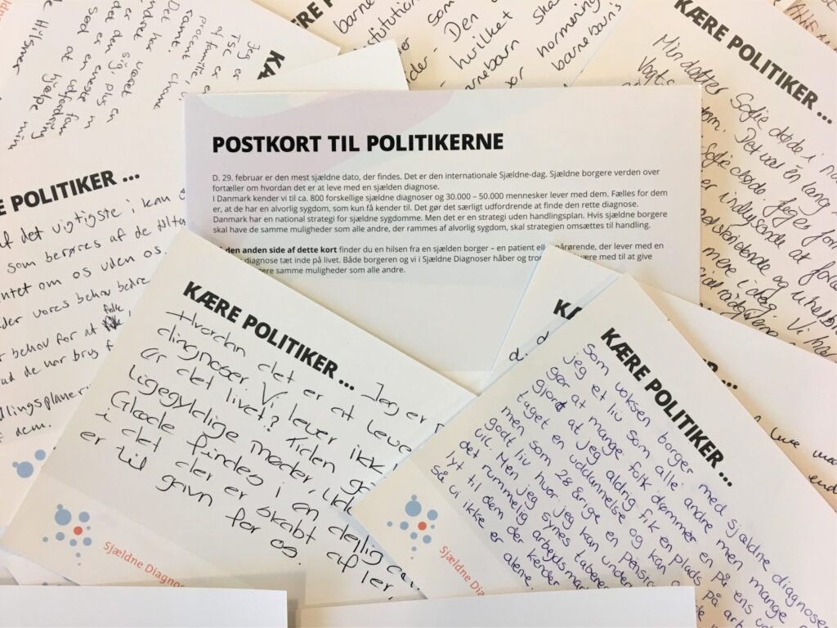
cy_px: 314
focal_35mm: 29
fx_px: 701
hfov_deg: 61.7
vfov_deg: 48.2
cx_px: 418
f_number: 2.2
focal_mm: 4.15
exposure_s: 1/33
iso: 32
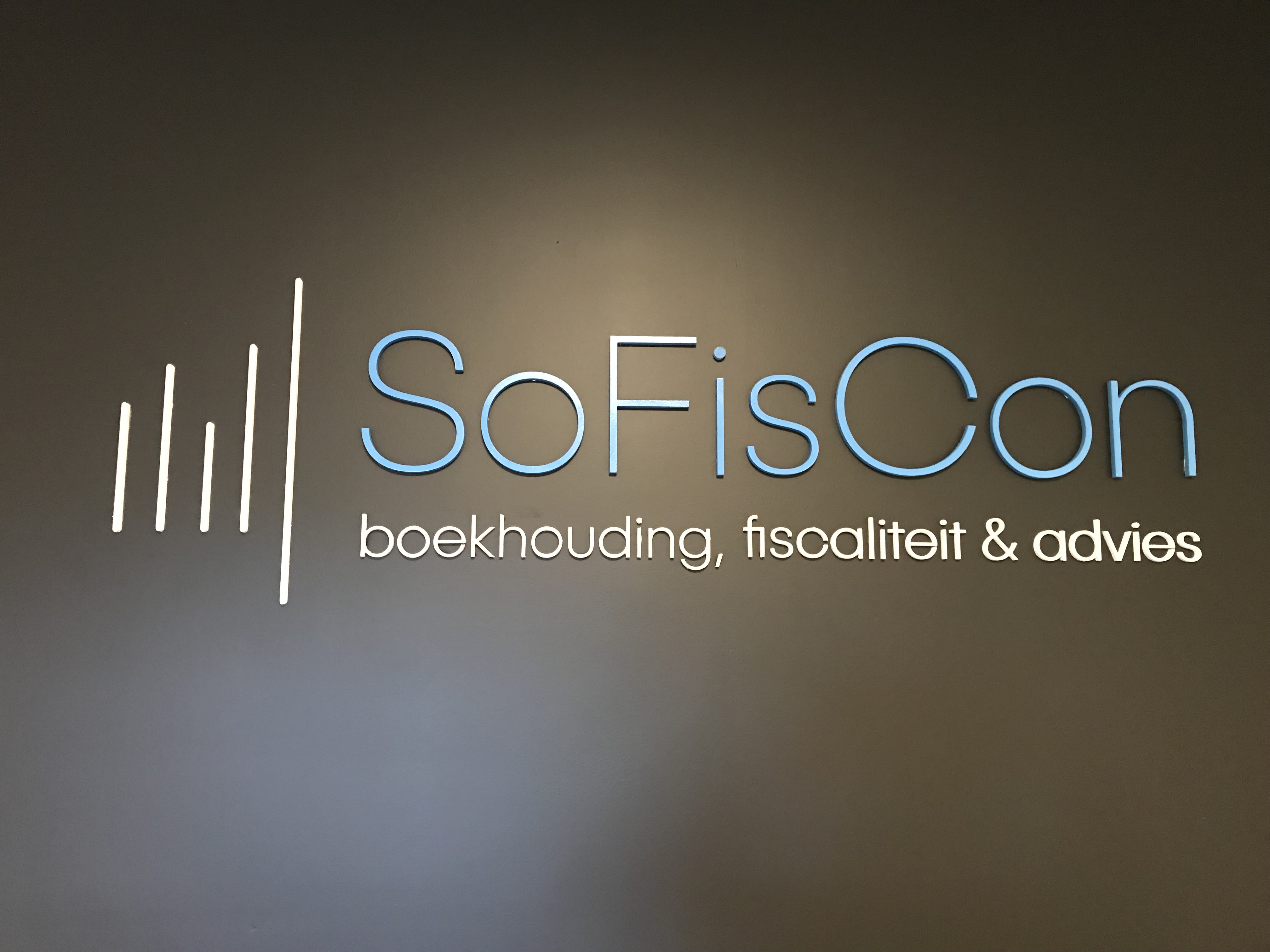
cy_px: 476
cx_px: 635
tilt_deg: +6.8
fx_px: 1027
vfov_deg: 49.7
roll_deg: -0.2
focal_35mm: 28
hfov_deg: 63.4
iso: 100
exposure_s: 1/6
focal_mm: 3.99
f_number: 1.8
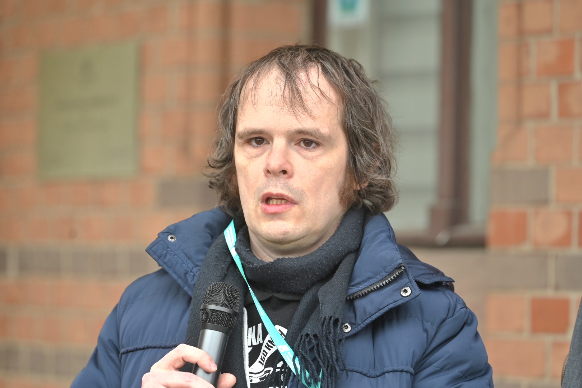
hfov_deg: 11.4
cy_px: 194
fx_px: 2910
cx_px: 291
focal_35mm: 180
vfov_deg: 7.6
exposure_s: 1/250
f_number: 4.5
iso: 100
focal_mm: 180
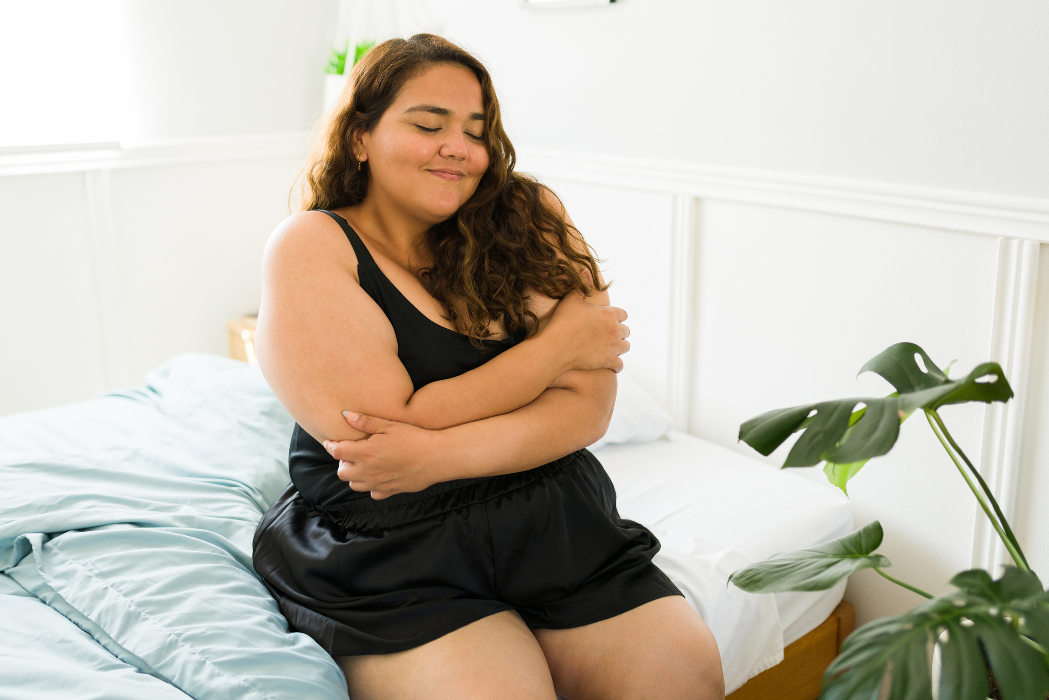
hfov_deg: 54.4
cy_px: 350
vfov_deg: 37.9
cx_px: 524
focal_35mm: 35
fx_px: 1020
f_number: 1.8
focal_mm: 35
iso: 500
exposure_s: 1/160
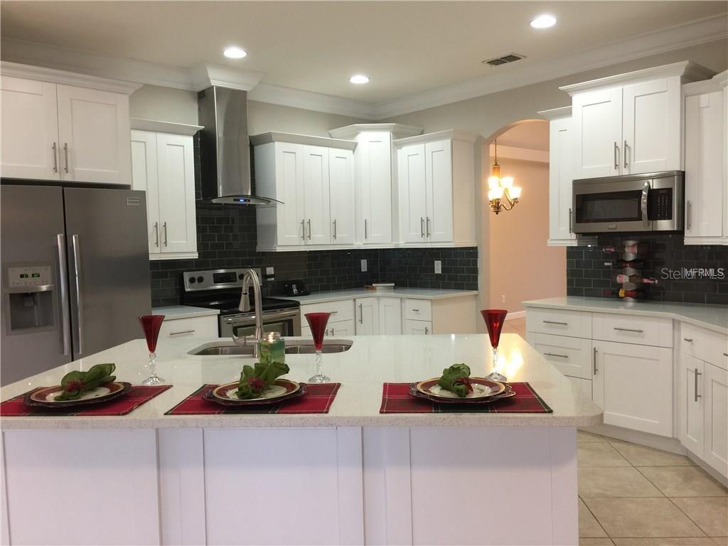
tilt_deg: -2.7
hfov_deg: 61.7
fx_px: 610
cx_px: 364
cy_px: 273
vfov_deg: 48.2
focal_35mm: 29
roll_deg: +1.1
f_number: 2.2
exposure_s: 1/15
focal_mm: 4.15
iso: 50
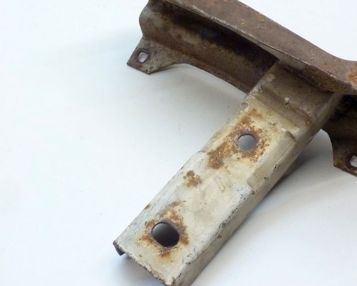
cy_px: 128
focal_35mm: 66
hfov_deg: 28.6
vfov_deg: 23.1
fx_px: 698
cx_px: 214
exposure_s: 1/20
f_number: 3.8
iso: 400
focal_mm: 7.9
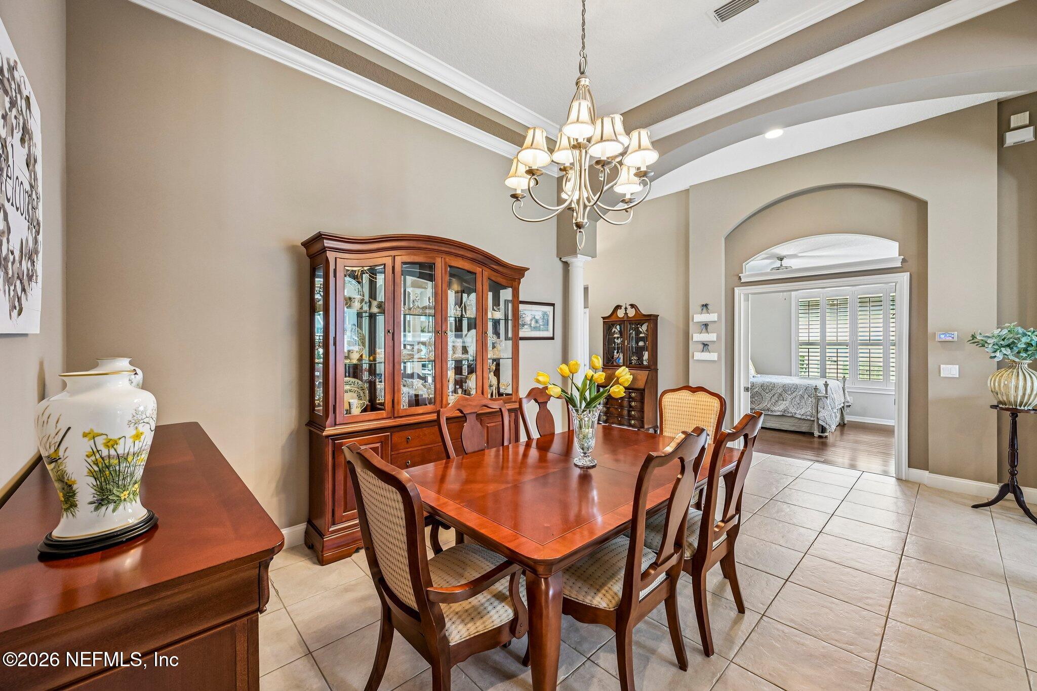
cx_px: 518
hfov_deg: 104.3
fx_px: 403
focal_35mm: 14
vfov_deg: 81.2
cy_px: 346
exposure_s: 1/3.33
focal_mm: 14
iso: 400
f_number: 8
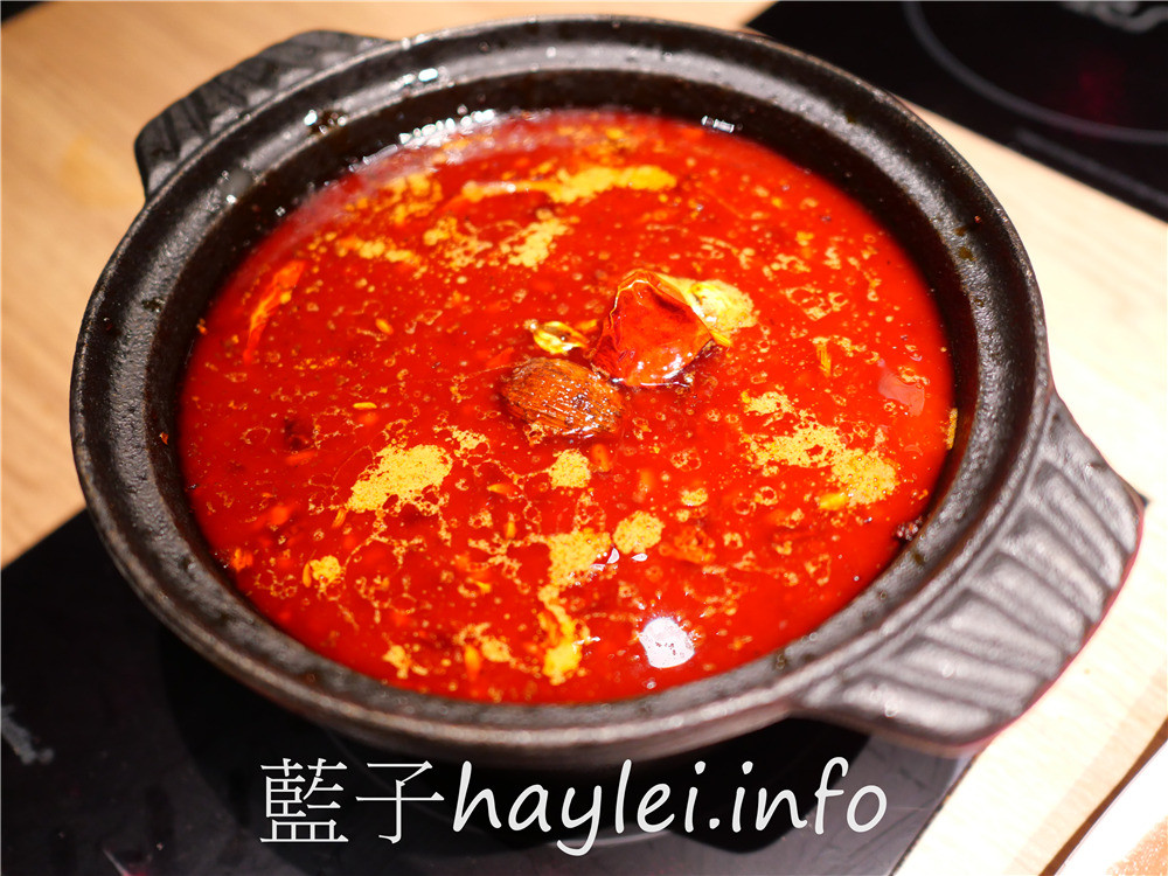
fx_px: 1012
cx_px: 584
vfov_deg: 46.8
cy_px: 438
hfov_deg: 60.0
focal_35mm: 30
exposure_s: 1/60
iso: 800
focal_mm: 15
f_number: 1.7
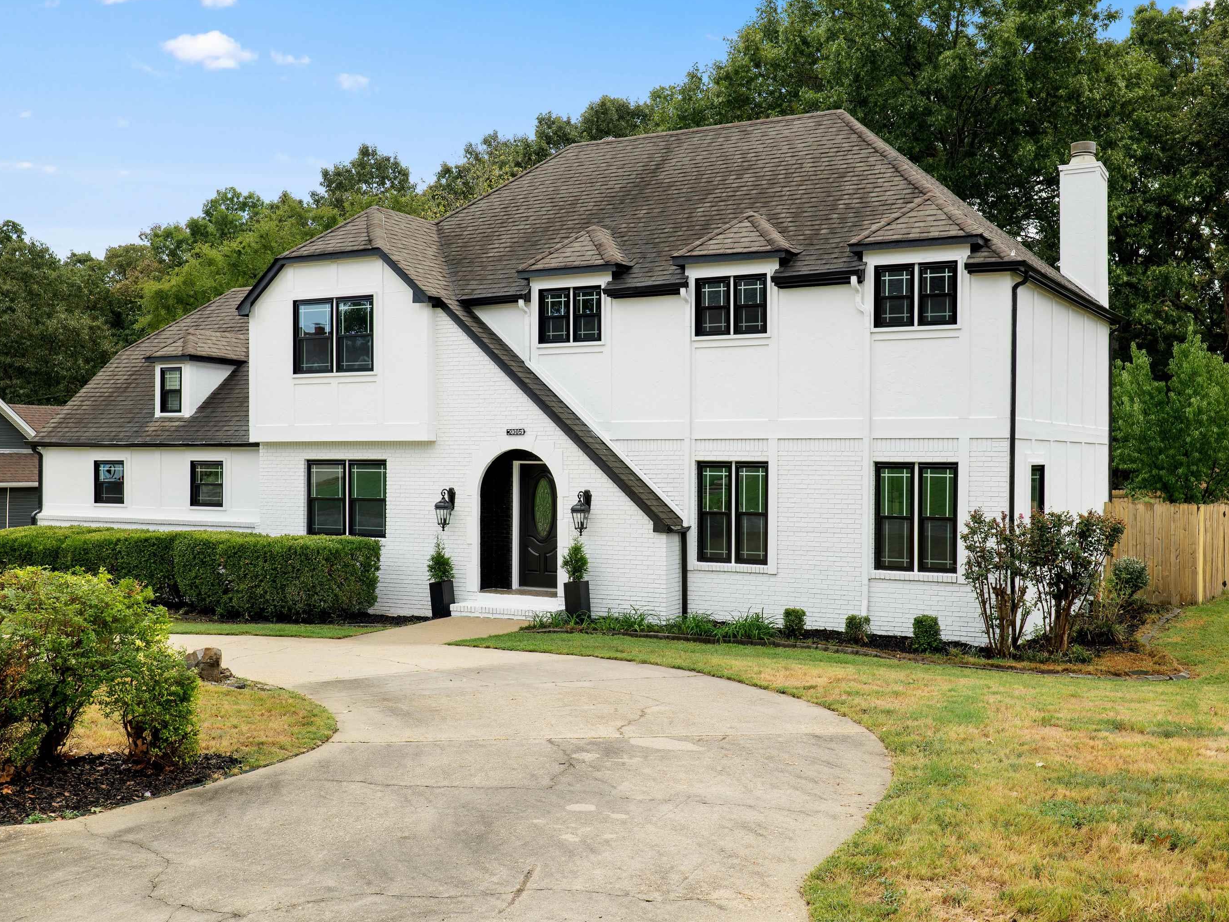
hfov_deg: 48.9
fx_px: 1349
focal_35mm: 38
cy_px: 460
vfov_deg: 37.7
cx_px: 660
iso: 100
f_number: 9
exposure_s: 1/80
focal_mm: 35
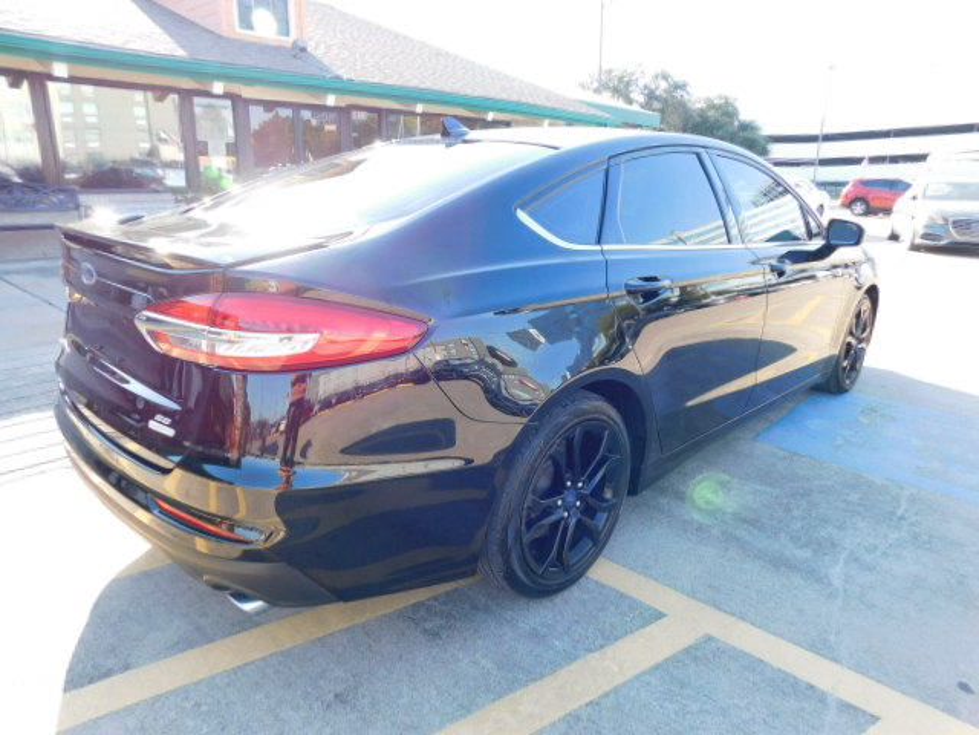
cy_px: 368
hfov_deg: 73.9
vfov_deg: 58.9
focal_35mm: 23
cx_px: 490
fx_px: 650
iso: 125
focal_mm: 4
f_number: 3
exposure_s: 1/200
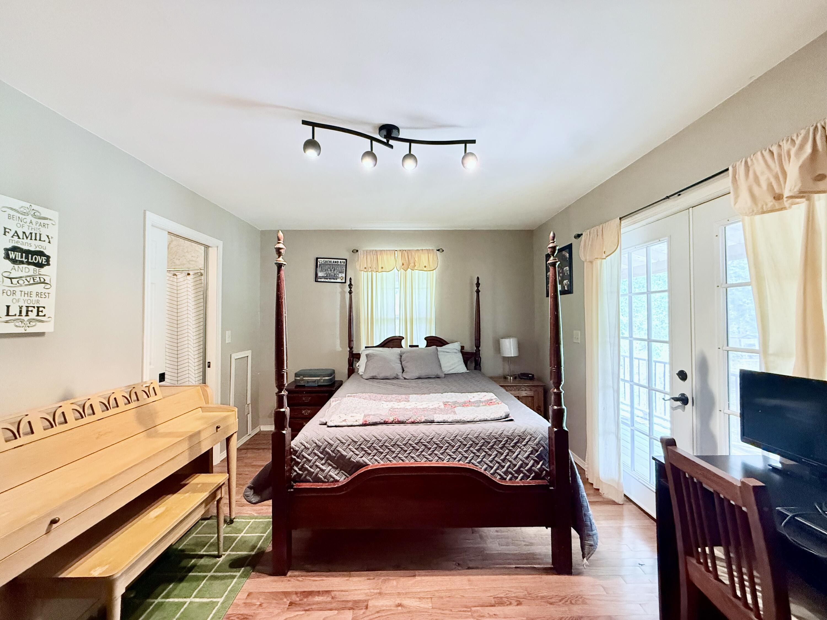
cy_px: 310
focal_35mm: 14
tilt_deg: +2.5
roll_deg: +0.4
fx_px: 334
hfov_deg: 102.1
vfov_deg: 85.7
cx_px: 414
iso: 640
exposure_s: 1/60
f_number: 2.2
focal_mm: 2.22
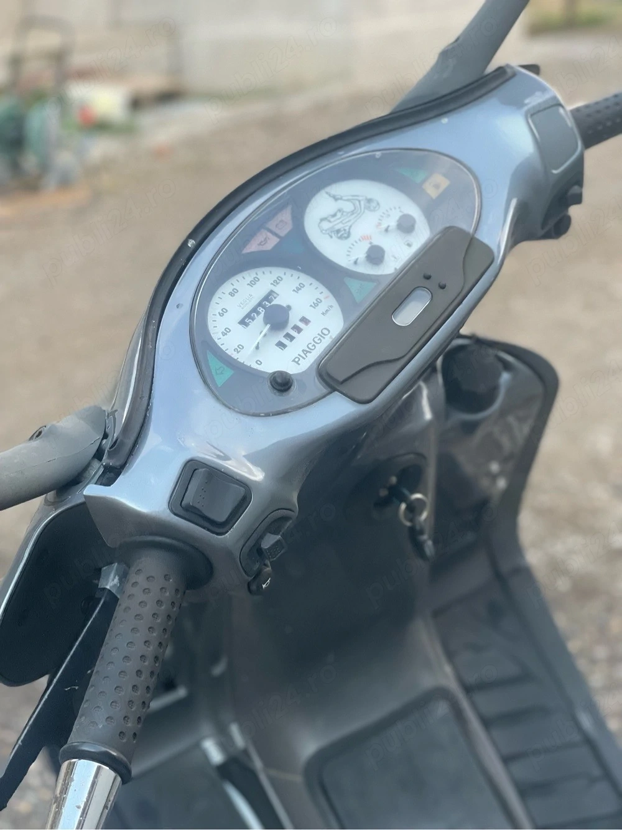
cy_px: 415
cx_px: 311
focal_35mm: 52
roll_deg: +0.7
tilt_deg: -21.0
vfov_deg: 36.8
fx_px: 1246
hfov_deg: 28.0
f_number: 2
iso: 250
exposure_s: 1/122
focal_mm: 6
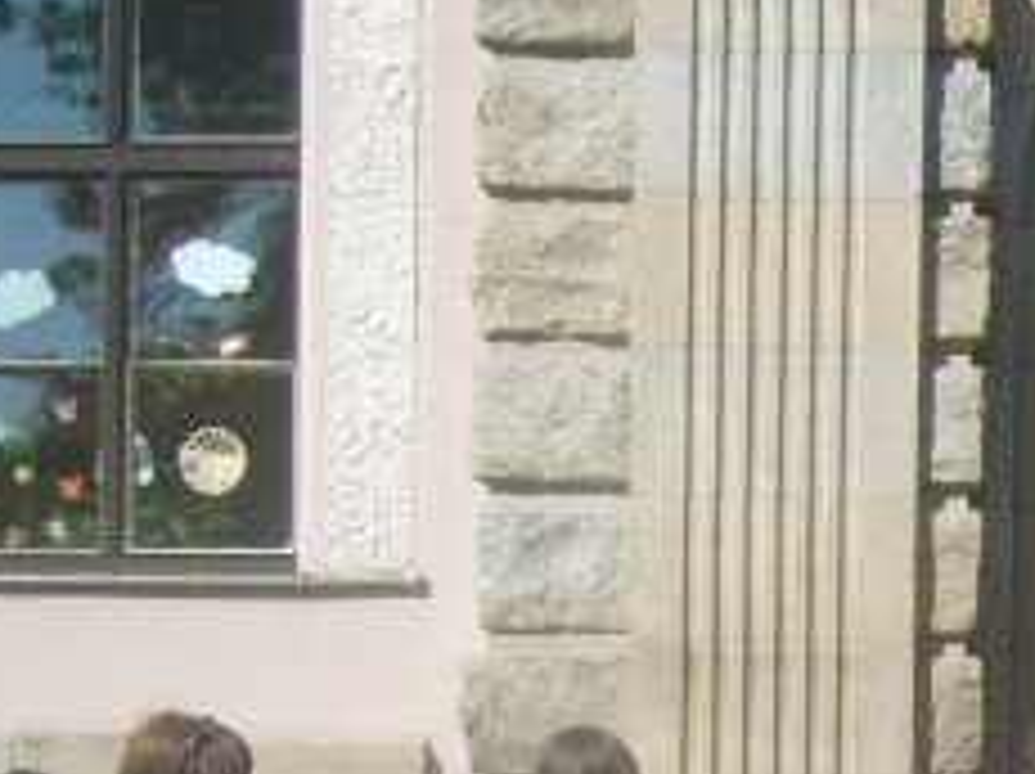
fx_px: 3644
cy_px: 1224
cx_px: 1192
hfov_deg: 15.6
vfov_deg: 11.5
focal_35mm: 122
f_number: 7.1
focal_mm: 5.8
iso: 50
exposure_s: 1/180
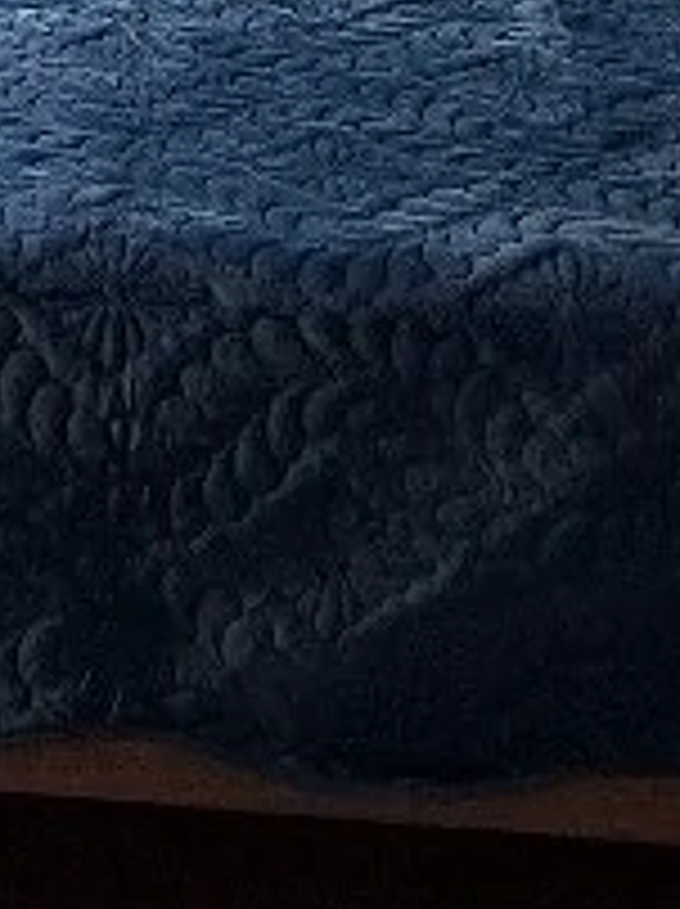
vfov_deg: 12.1
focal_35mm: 152
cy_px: -655
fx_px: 3990
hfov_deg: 9.6
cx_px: -189
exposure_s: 1/20
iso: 640
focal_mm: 5.54
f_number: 1.8
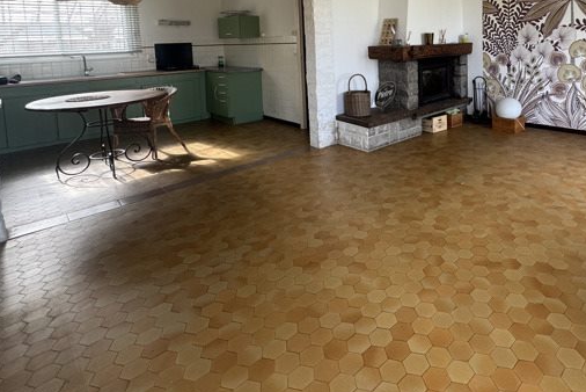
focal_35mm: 23
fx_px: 375
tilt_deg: -4.3
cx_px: 386
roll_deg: +1.7
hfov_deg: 74.0
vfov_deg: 51.0
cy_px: 67
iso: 80
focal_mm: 2.22
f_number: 2.2
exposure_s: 1/99
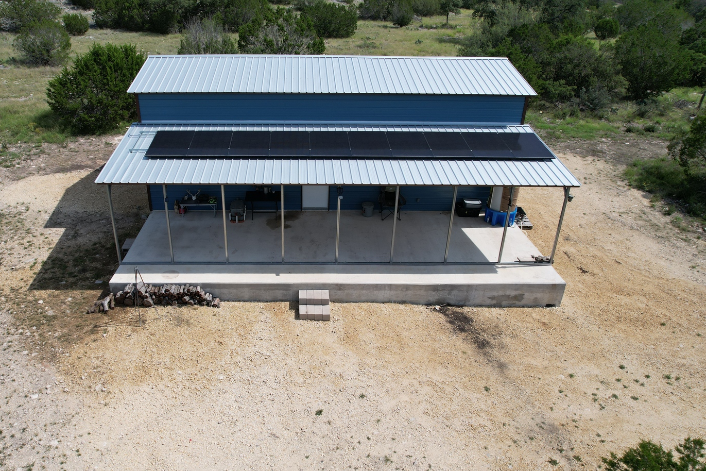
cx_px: 297
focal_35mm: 26
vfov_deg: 49.6
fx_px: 510
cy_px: 238
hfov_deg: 69.0
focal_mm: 8.38
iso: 120
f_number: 2.8
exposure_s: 1/3200
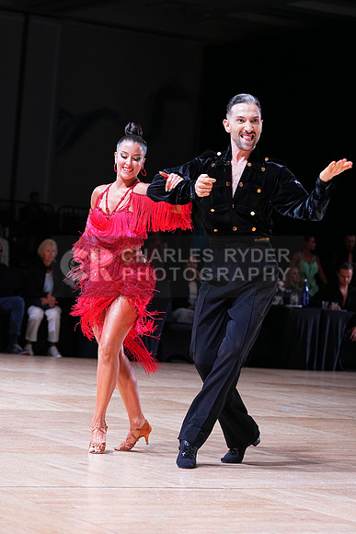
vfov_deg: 19.1
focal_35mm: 107
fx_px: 1586
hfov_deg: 12.8
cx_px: 178
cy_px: 267
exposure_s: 1/400
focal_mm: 107
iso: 2000
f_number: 4
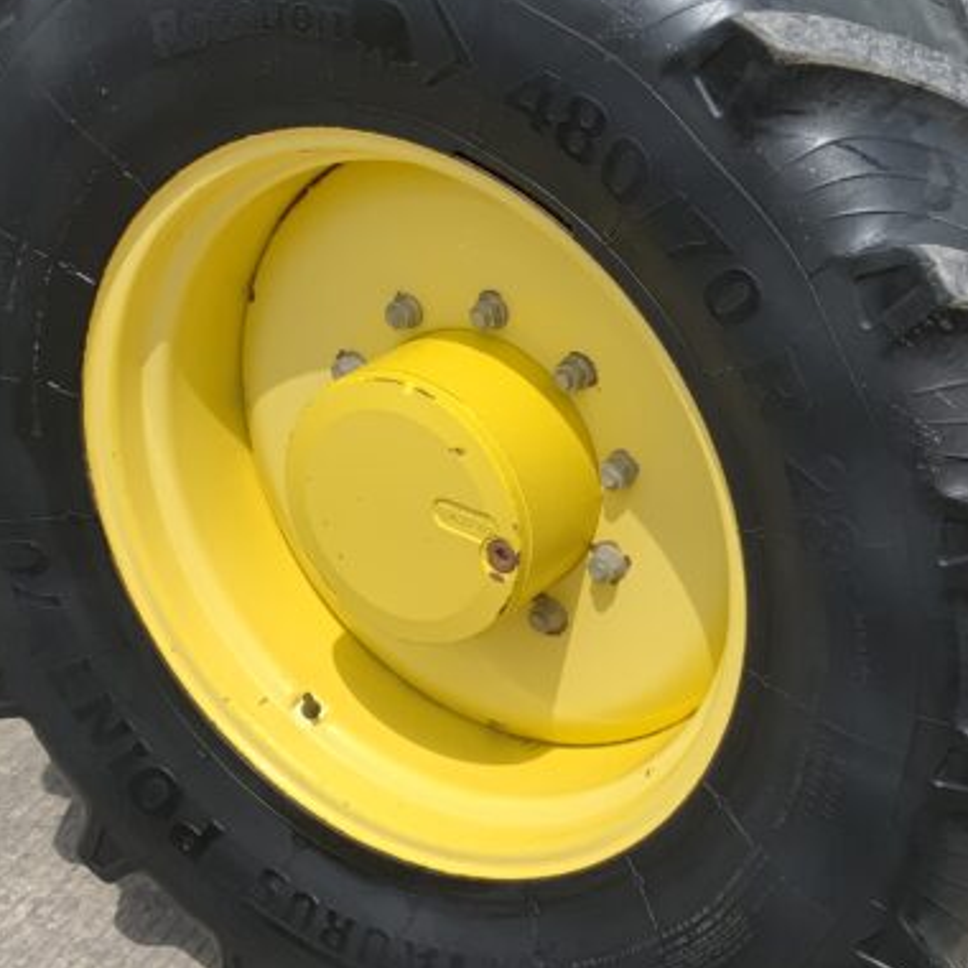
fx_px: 2183
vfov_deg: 24.9
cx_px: 723
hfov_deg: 24.7
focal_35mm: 69
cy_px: 367
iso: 16
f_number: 1.8
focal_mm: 3
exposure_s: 1/1451
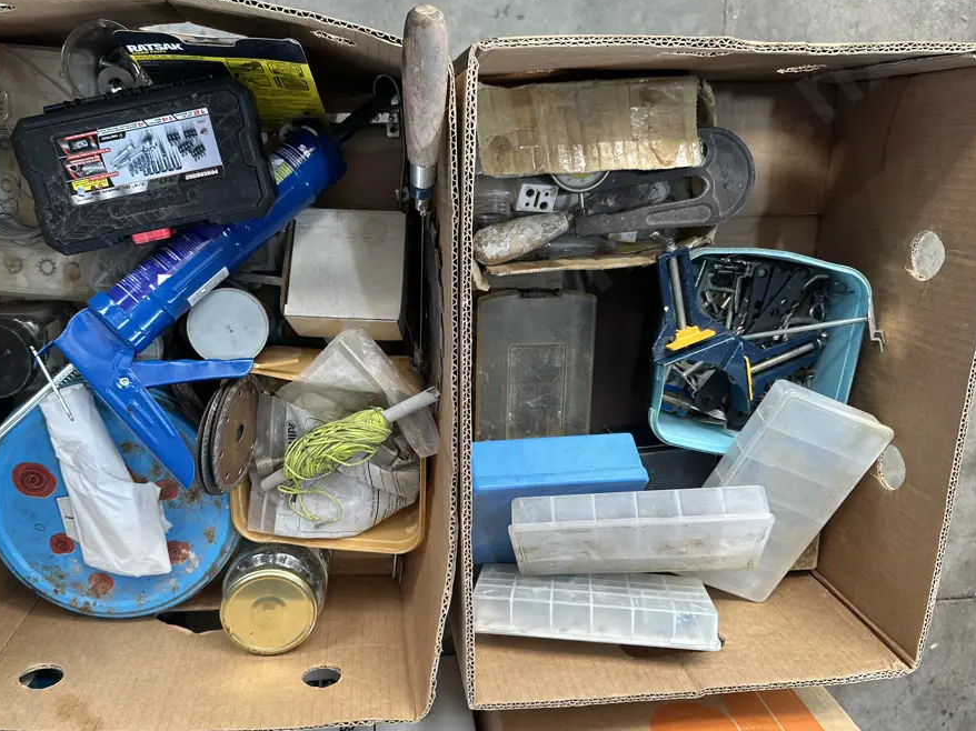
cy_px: 384
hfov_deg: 63.3
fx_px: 789
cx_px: 435
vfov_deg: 49.7
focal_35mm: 28
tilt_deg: -73.5
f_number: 1.78
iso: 125
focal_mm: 6.86
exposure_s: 1/100
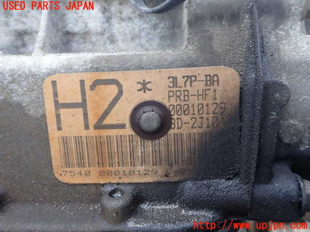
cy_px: 116
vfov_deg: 46.8
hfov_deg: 60.0
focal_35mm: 30
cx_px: 155
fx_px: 269
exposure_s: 1/160
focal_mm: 5.4
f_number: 3.2
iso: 100
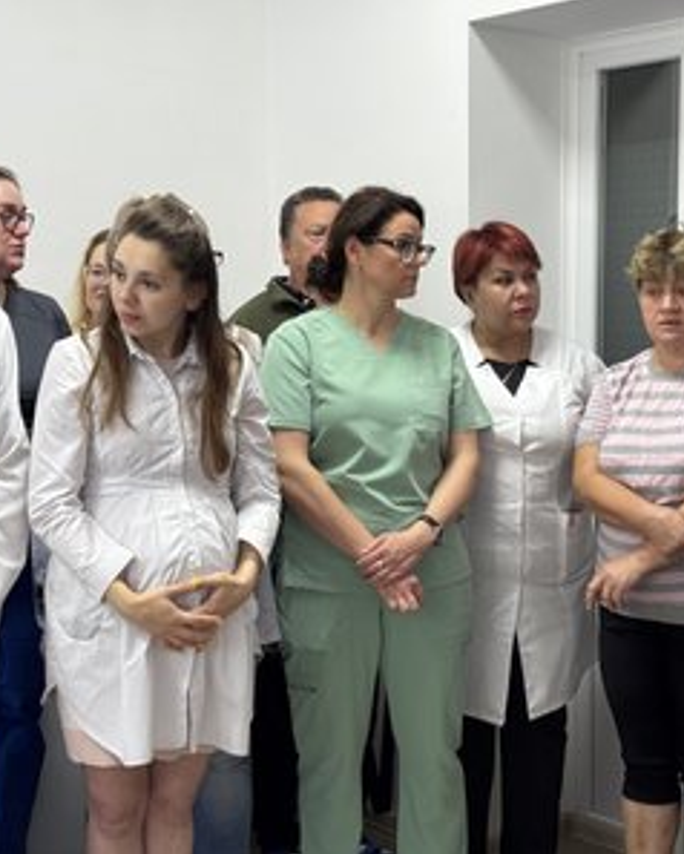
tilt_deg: -3.7
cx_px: 445
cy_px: 426
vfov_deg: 30.0
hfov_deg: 24.1
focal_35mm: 63
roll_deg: +0.1
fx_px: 1593
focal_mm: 6.76
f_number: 1.78
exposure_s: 1/50
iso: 100
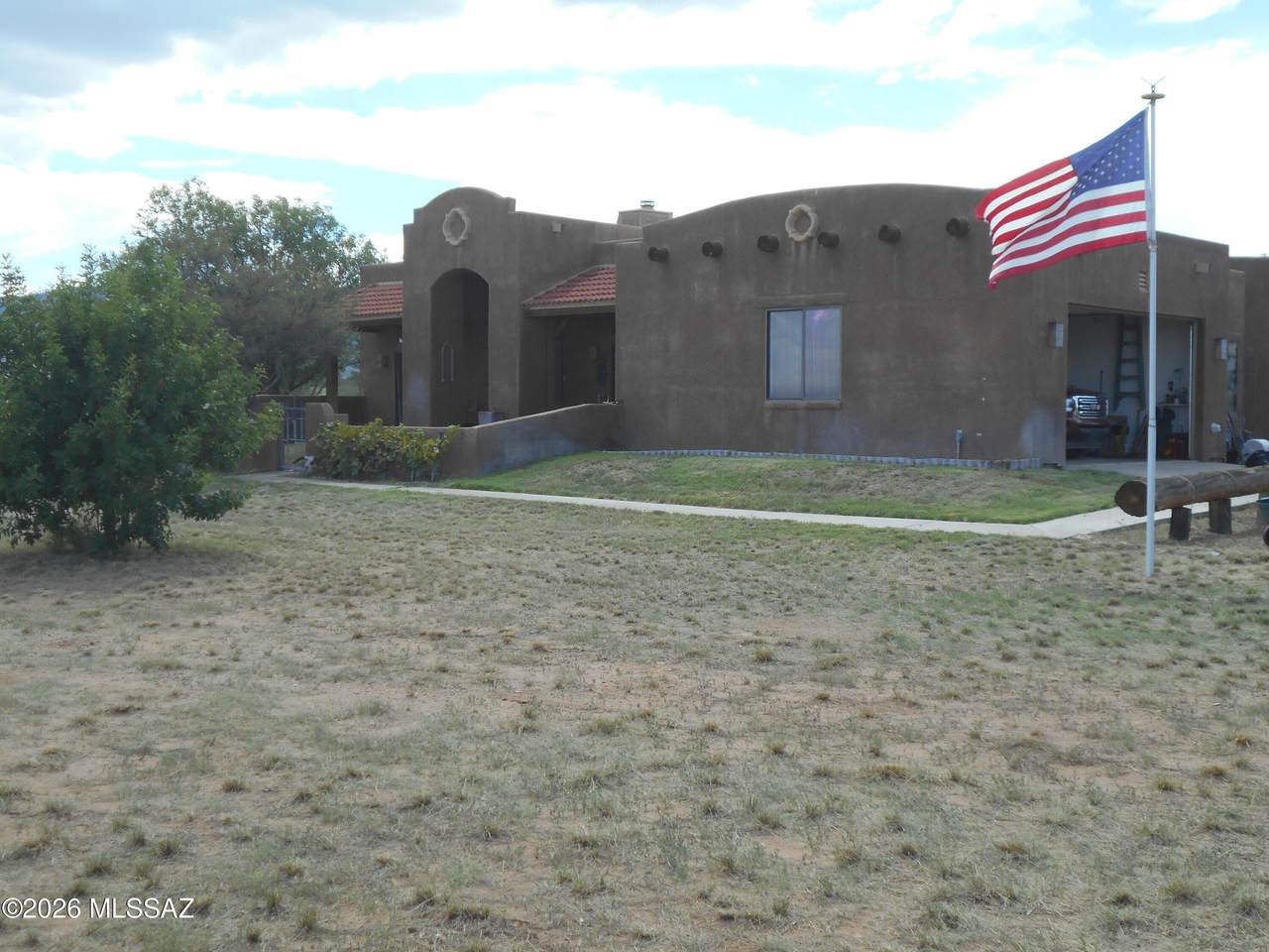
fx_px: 1576
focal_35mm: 43
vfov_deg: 33.6
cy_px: 476
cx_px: 634
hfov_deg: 43.9
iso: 80
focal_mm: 7.7
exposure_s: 1/400
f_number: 4.2
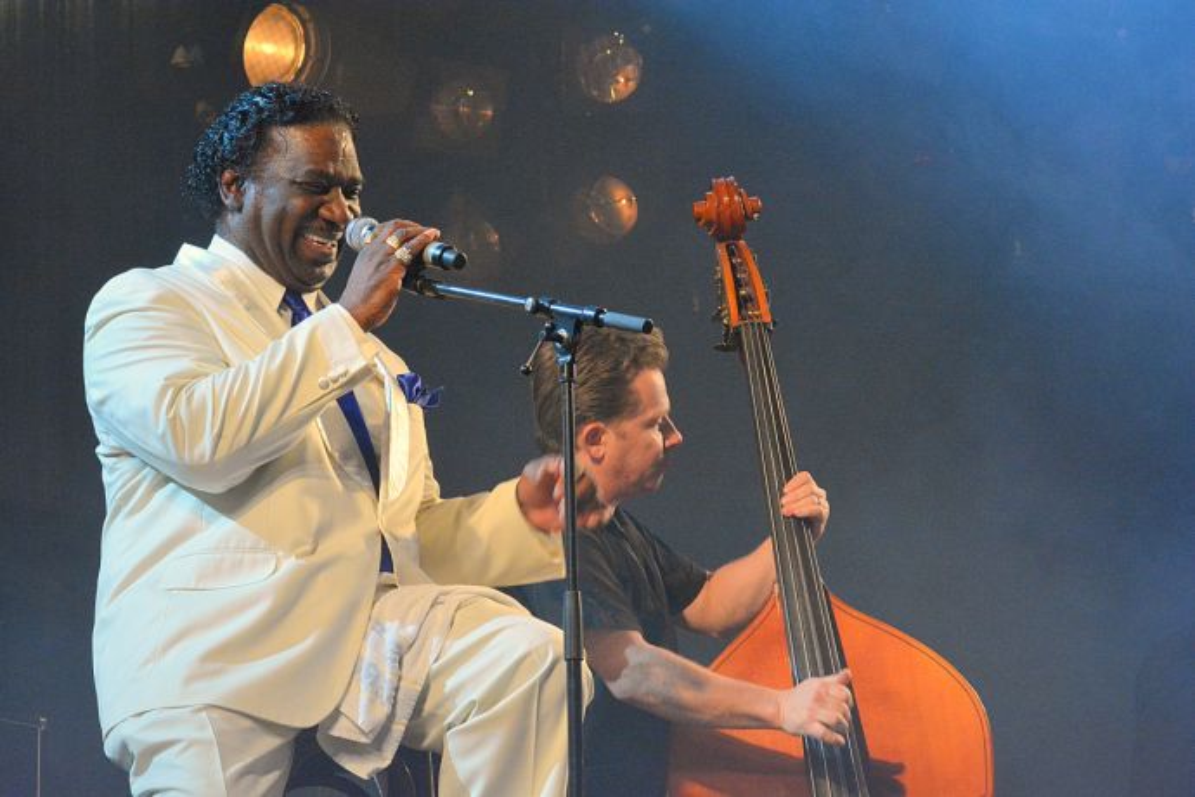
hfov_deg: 13.0
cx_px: 598
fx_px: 5228
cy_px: 398
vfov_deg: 8.7
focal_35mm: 158
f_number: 10
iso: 3200
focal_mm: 105
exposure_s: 1/60
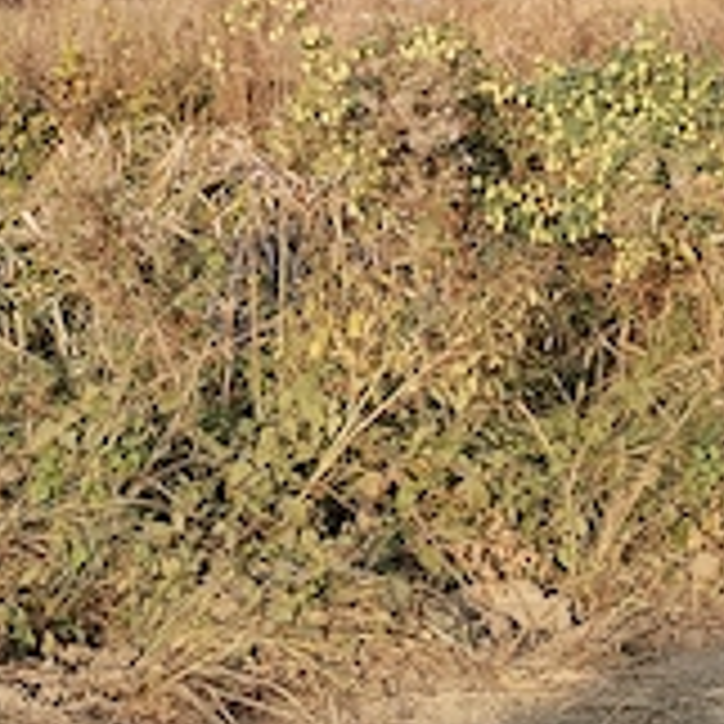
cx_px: 306
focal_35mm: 112
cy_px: 31
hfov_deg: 15.5
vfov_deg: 15.3
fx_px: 2650
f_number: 1.8
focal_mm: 4.75
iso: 100
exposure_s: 1/337
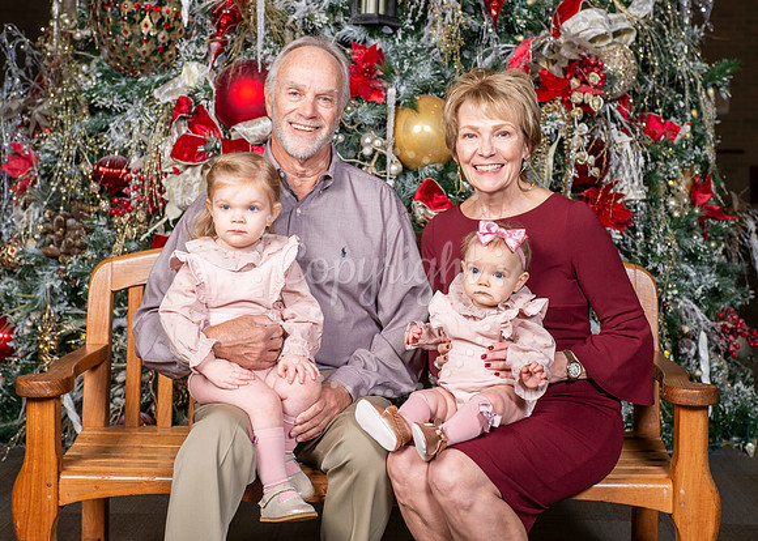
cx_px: 403
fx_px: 1366
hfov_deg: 31.0
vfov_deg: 22.4
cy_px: 249
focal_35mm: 63
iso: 160
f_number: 8
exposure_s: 1/125
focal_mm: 56
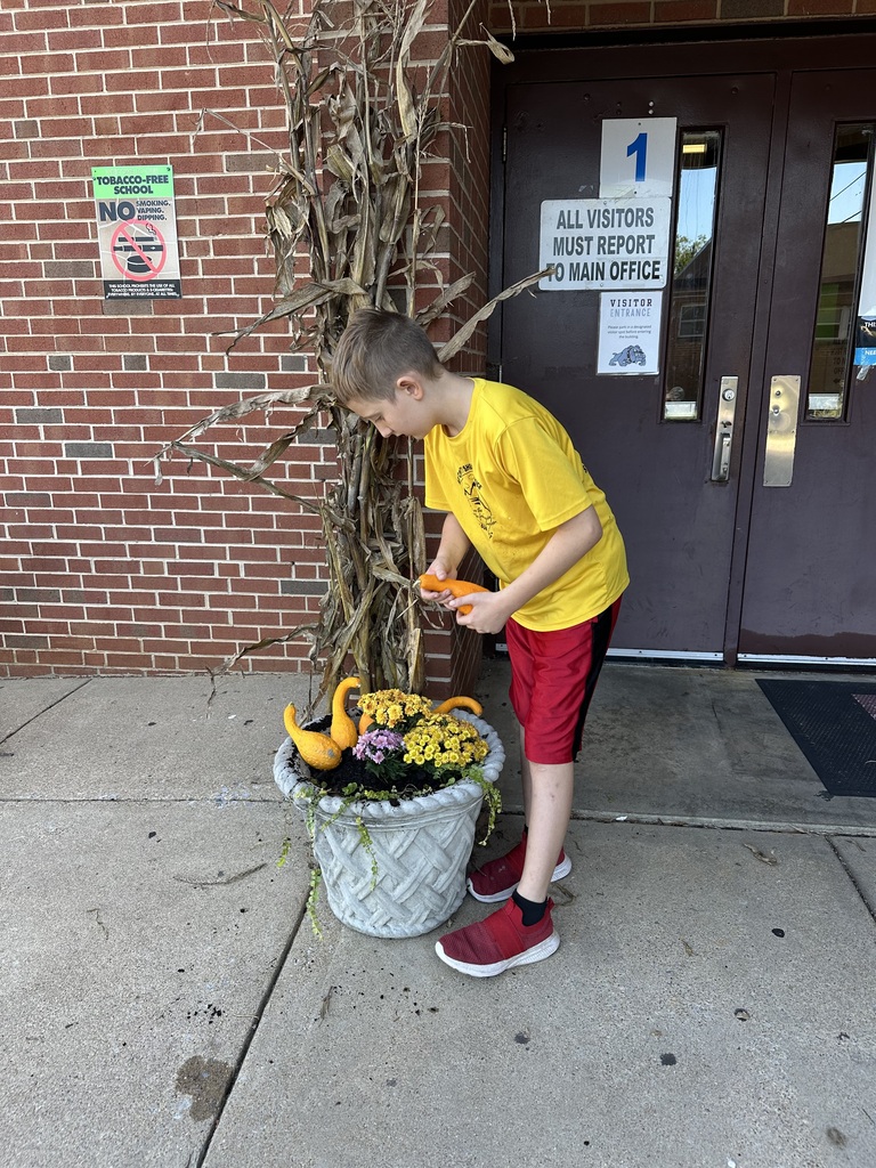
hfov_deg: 56.8
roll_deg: +0.1
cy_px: 584
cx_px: 438
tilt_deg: -14.8
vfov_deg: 71.6
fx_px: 810
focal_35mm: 24
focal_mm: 6.86
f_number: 1.78
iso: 80
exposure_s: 1/272
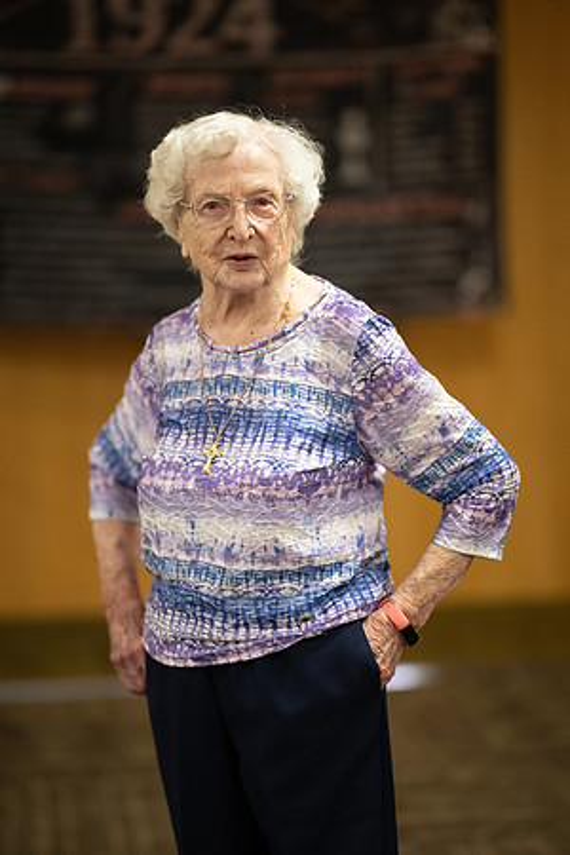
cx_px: 285
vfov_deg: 23.9
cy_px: 428
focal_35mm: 85
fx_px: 2019
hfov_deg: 16.1
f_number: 1.2
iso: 1600
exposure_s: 1/500
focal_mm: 85
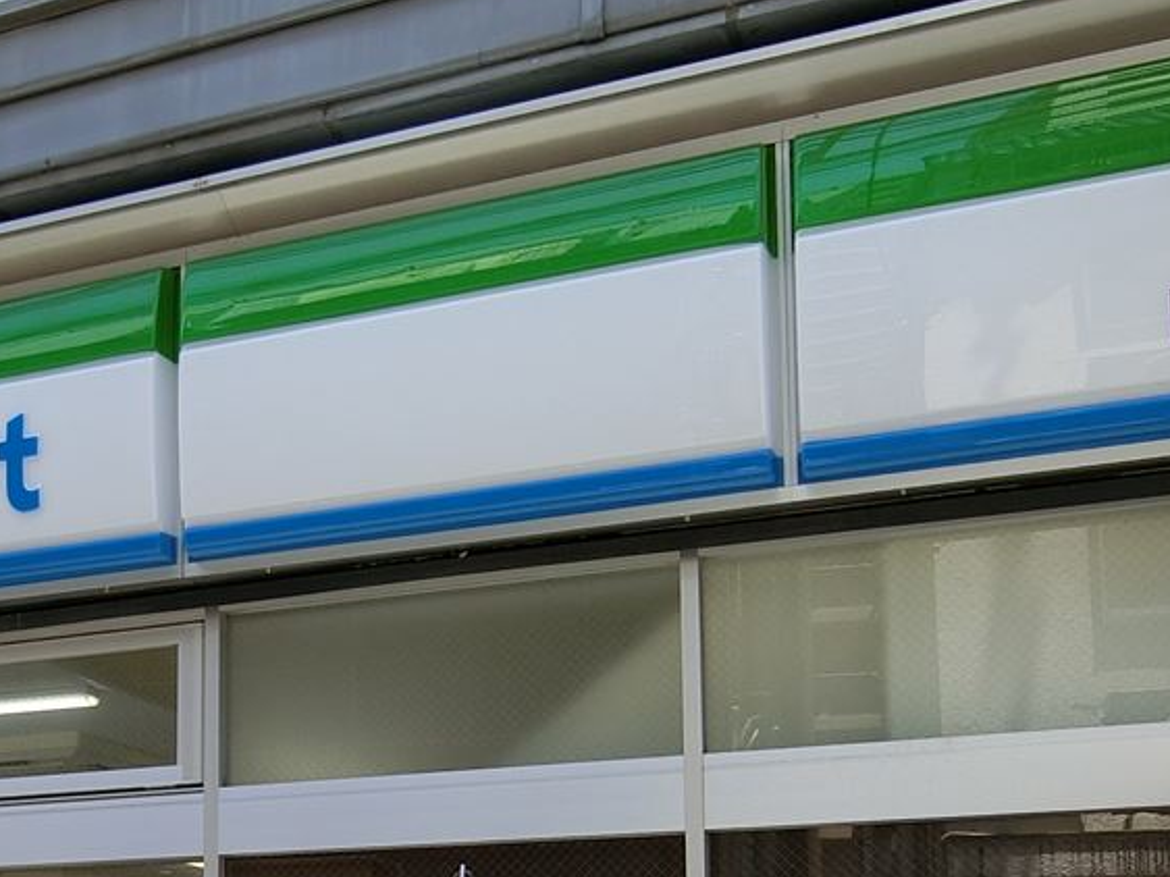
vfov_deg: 25.6
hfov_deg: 34.2
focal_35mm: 54
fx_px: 1825
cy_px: 896
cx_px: 193
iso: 80
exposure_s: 1/320
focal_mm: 4.06
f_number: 2.7
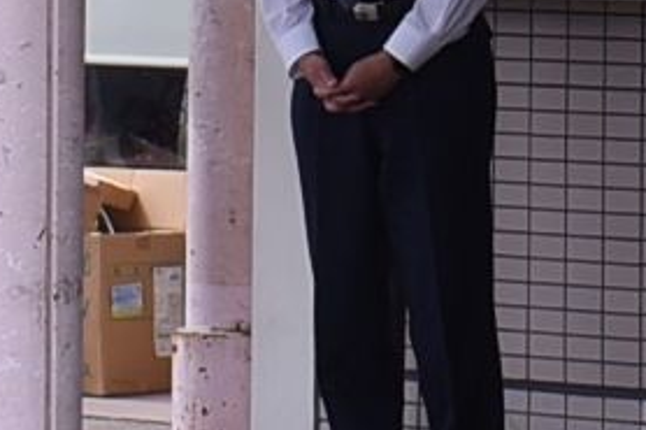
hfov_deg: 9.4
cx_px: 1198
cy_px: -70
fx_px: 3730
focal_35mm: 208
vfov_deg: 6.6
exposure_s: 1/160
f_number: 7.1
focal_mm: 24
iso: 100
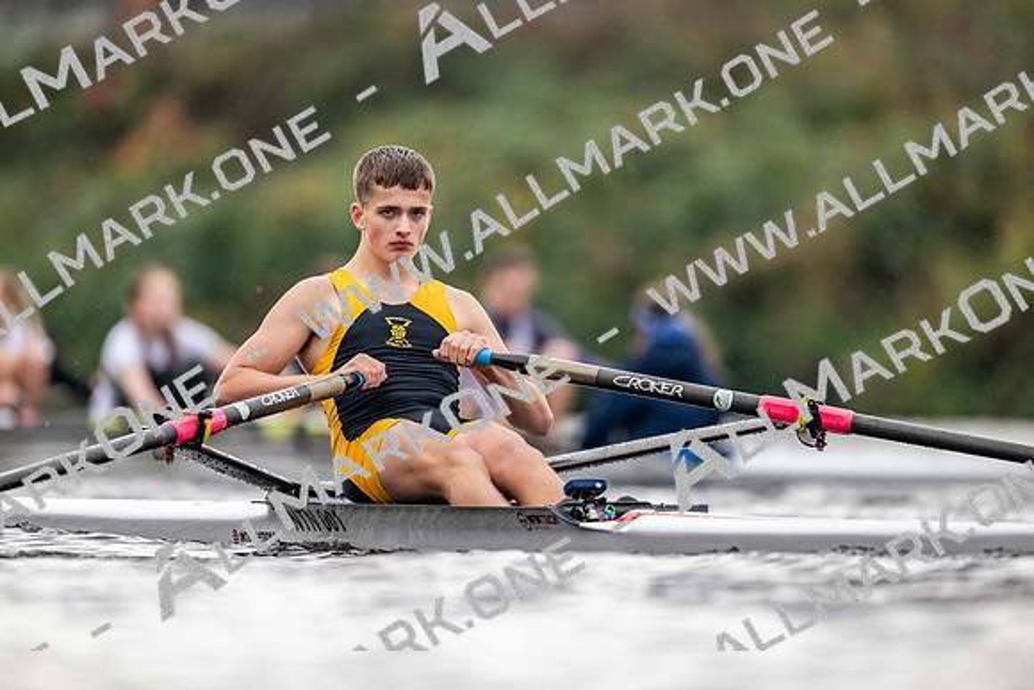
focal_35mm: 600
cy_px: 345
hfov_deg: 3.4
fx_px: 17237
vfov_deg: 2.3
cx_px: 517
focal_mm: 600
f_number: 4
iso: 2500
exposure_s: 1/2500
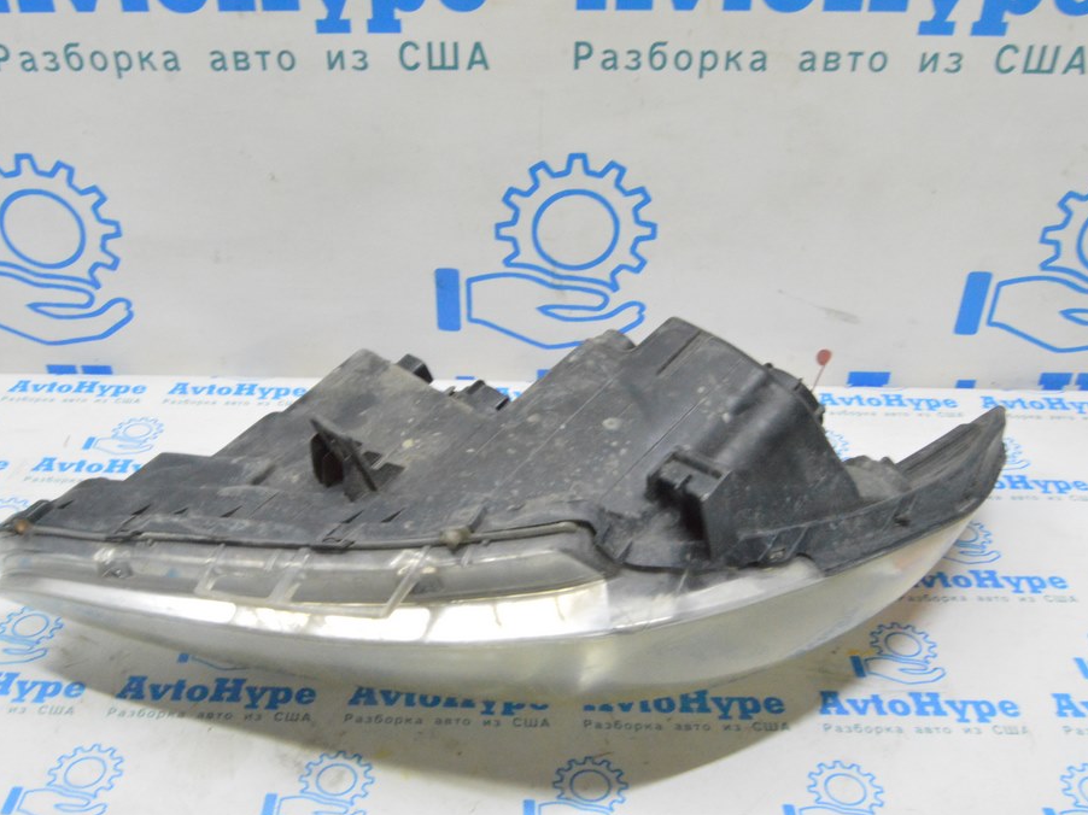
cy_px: 409
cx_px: 497
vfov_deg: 39.6
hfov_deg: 51.3
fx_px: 1131
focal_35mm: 36
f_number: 20
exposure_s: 1/15
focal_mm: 22
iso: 6400
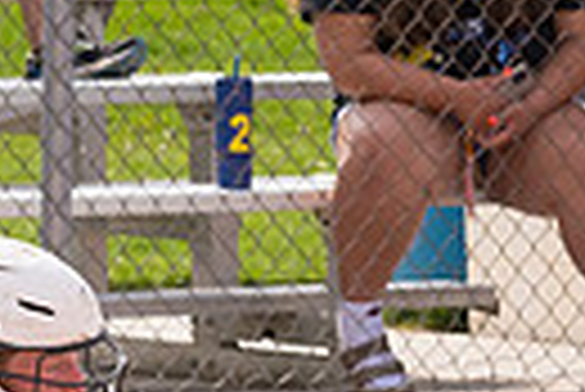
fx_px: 11973
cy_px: 261
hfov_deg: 2.8
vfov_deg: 1.9
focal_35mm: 736
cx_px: 1287
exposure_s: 1/1600
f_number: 5.6
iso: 400
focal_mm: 110
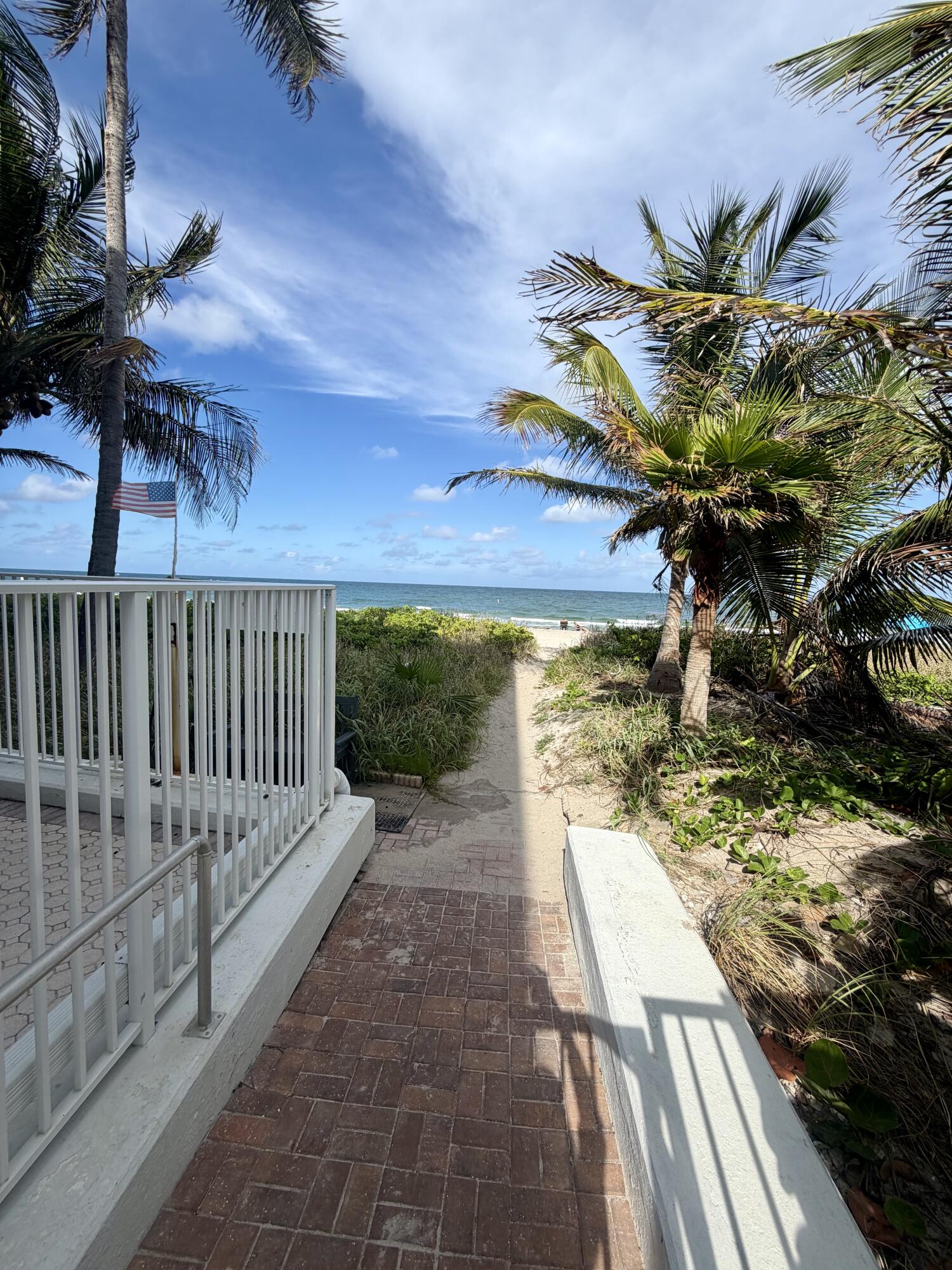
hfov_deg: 85.7
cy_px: 635
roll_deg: -2.1
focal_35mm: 14
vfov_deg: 102.1
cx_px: 476
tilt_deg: -5.7
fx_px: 513
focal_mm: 2.22
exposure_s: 1/770
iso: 20
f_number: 2.2
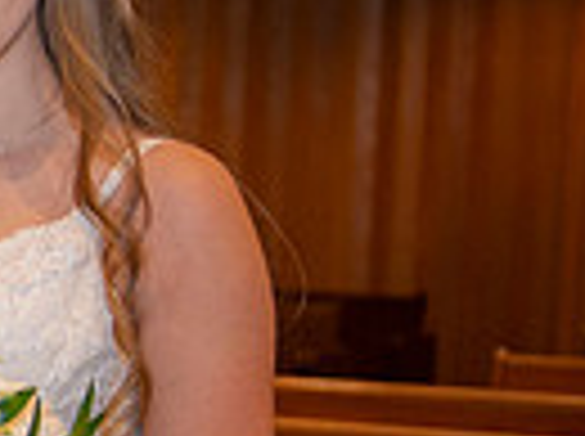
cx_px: -572
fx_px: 2463
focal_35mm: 146
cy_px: 427
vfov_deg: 10.1
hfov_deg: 12.1
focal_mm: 34
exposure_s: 1/100
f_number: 2.8
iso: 1250
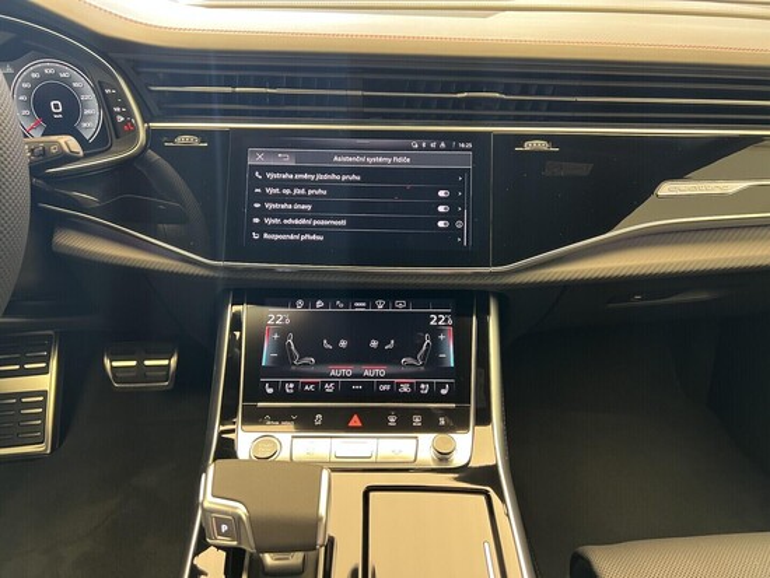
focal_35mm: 26
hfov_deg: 67.3
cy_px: 289
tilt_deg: -27.3
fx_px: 579
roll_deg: +1.6
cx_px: 385
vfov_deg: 53.1
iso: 250
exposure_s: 1/51
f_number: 1.5
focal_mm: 5.7
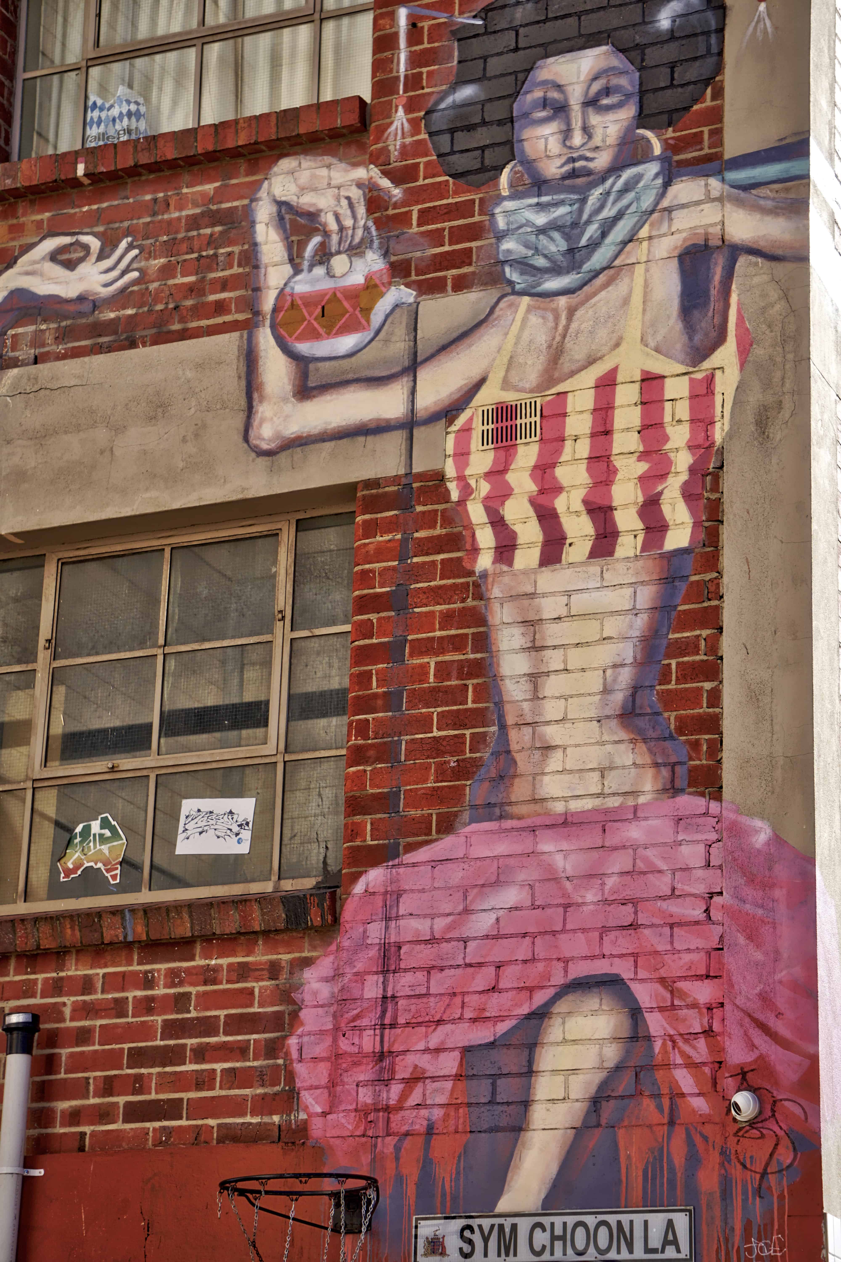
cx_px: 420
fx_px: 2891
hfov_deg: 16.6
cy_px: 631
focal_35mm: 82
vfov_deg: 24.6
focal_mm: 55
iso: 100
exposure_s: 1/320
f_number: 5.6
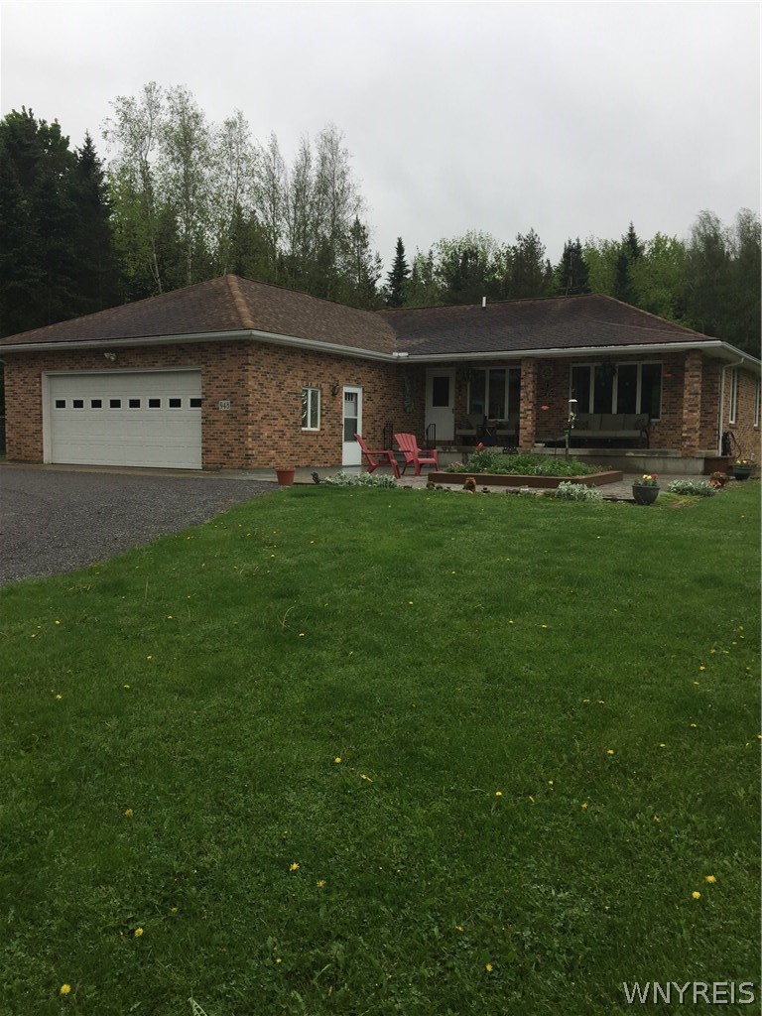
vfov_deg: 61.7
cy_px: 508
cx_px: 381
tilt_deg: -2.7
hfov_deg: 48.2
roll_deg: -0.9
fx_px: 851
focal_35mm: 29
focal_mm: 4.15
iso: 32
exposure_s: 1/824
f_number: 2.2
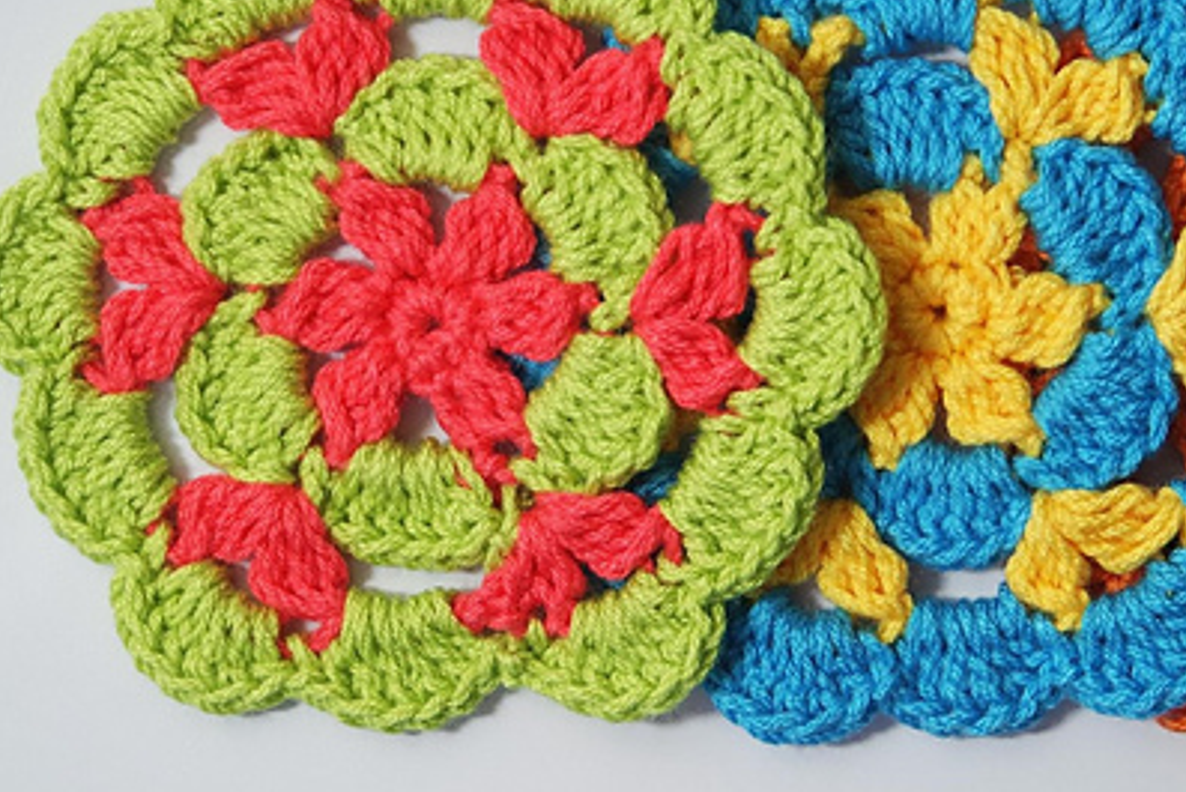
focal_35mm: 124
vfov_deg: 11.1
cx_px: 923
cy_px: 335
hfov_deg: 16.4
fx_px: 4086
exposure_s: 1/80
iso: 400
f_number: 5.6
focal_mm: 50
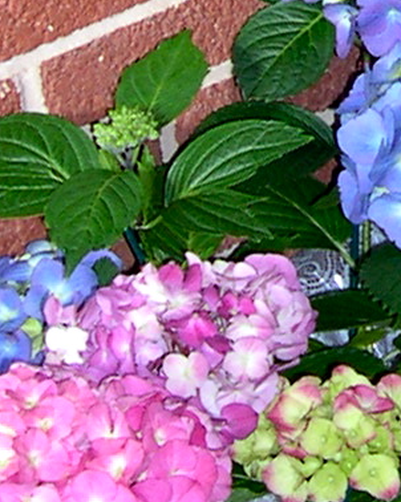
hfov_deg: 6.8
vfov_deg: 8.5
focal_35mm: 223
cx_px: 599
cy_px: -283
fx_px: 3311
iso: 100
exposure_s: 1/60
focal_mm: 8
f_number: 2.8
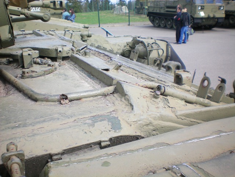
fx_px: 258
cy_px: 88
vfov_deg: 37.7
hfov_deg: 49.0
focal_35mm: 38
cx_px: 118
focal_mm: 6.3
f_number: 3.1
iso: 64
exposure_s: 1/400
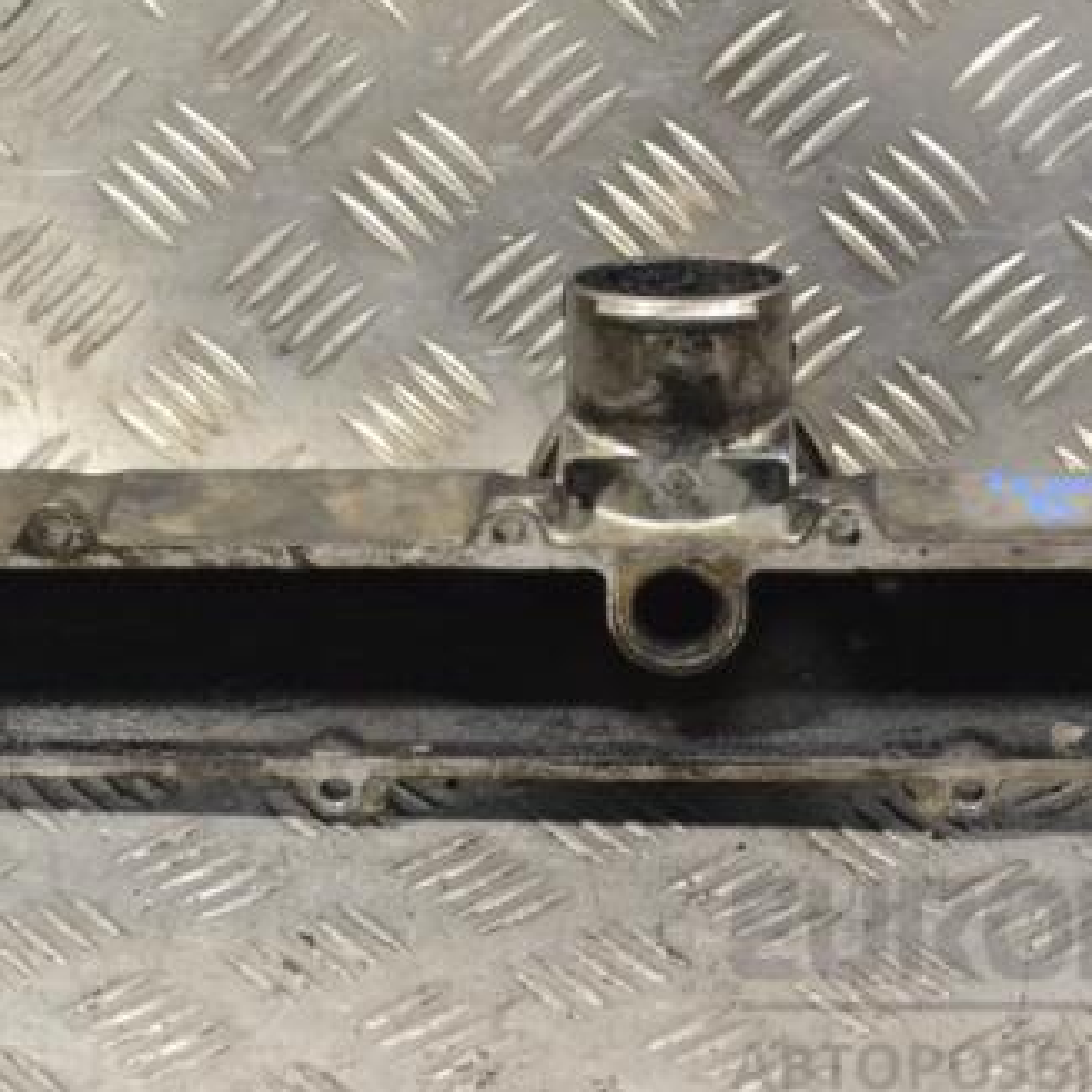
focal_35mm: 112
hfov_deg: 15.5
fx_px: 3997
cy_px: 486
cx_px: 669
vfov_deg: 15.6
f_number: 7.1
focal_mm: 48
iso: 3200
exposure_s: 1/200
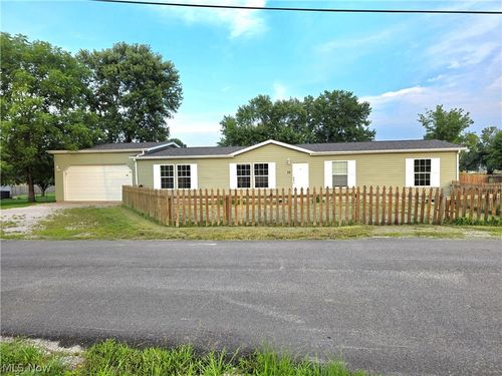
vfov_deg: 58.9
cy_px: 188
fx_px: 334
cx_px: 251
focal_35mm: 23
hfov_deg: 73.9
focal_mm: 6.3
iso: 32
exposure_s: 1/370
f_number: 1.7
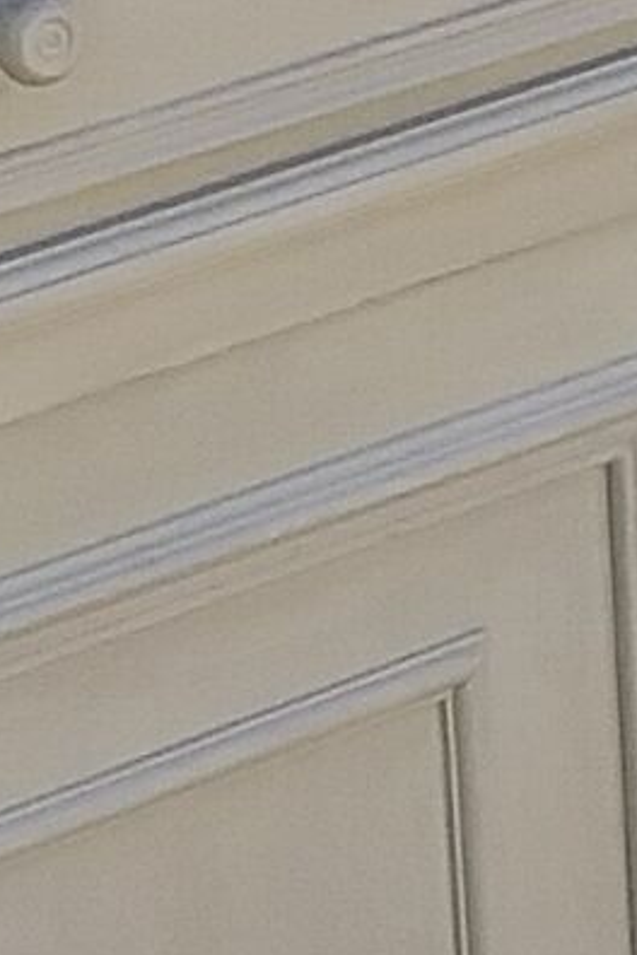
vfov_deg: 9.7
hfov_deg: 6.5
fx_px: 5600
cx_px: 338
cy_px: 654
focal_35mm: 211
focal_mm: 3.3
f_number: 2.2
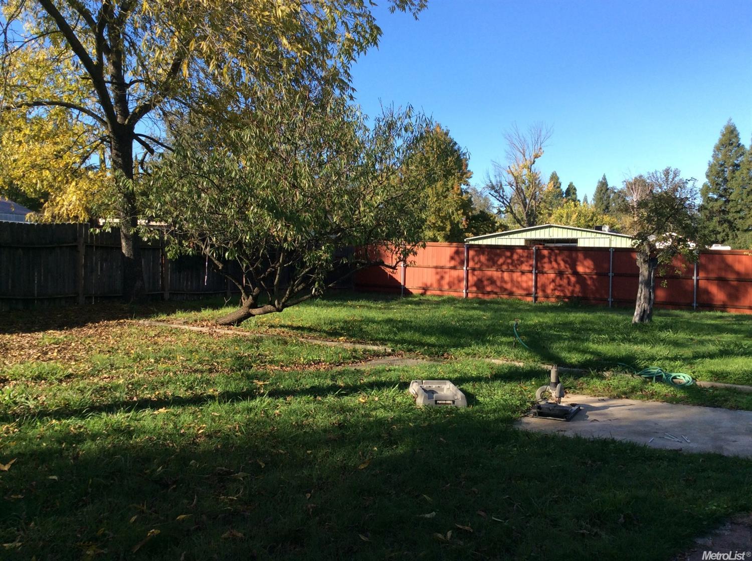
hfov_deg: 56.9
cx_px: 376
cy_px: 280
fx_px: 694
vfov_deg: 44.0
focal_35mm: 32
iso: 32
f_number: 2.4
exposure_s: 1/650
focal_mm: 3.3
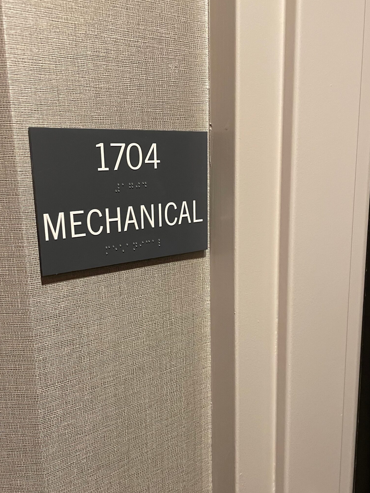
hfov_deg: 42.9
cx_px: 169
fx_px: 470
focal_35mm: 33
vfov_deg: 55.3
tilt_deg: -12.6
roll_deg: +1.4
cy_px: 256
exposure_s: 1/60
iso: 320
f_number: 1.6
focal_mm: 4.2
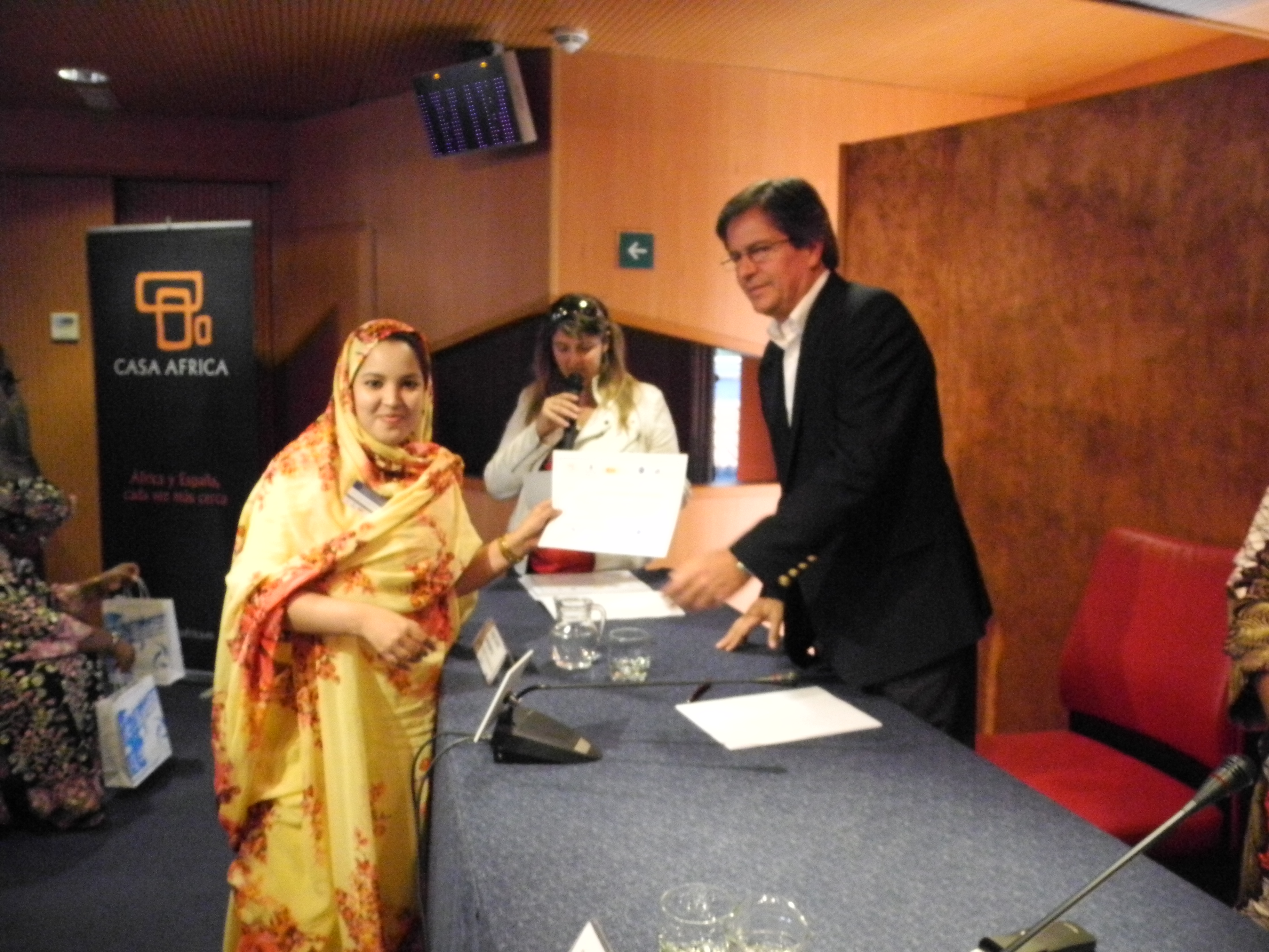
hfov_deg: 63.4
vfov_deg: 49.7
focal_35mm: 28
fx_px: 1026
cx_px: 634
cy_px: 476
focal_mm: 6
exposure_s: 1/91.7
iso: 1600
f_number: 2.8
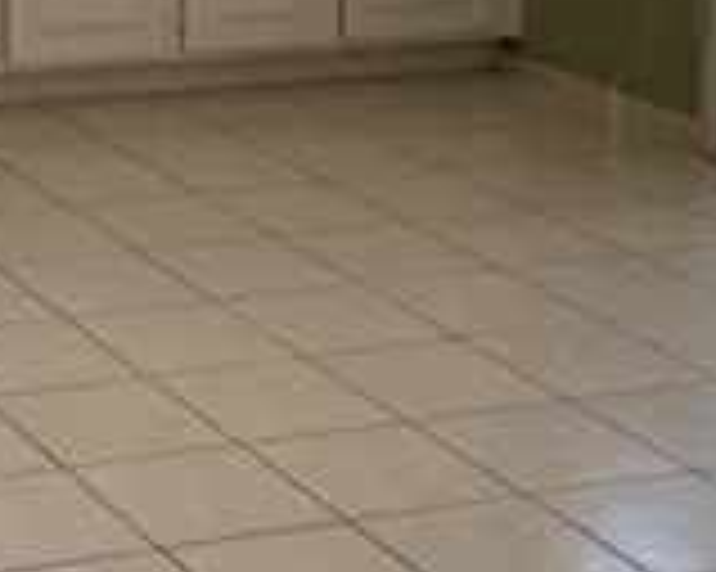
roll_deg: +0.1
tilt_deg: -4.1
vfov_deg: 12.2
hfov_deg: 15.2
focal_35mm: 119
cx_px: -295
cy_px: -360
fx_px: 2520
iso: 64
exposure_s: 1/142
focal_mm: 5.96
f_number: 1.6
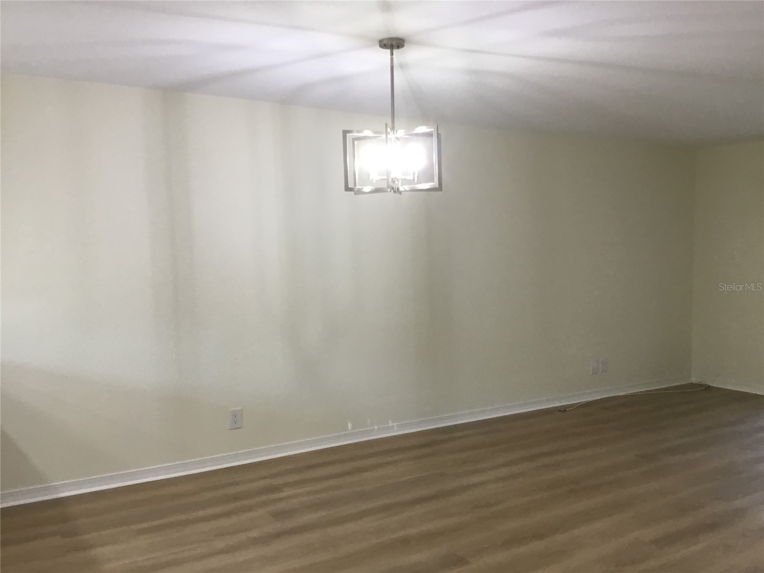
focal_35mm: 31
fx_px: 684
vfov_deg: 45.4
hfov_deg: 58.4
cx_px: 382
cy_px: 286
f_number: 2.4
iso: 64
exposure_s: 1/30
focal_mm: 3.3
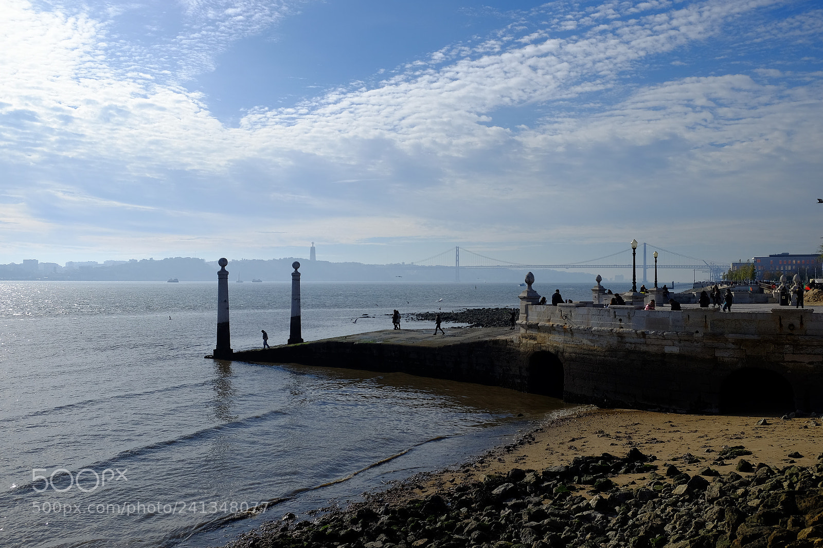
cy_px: 274
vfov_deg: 41.1
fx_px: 731
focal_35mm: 32
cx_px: 412
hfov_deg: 58.7
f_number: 5.6
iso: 200
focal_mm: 21.4
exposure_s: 1/2700
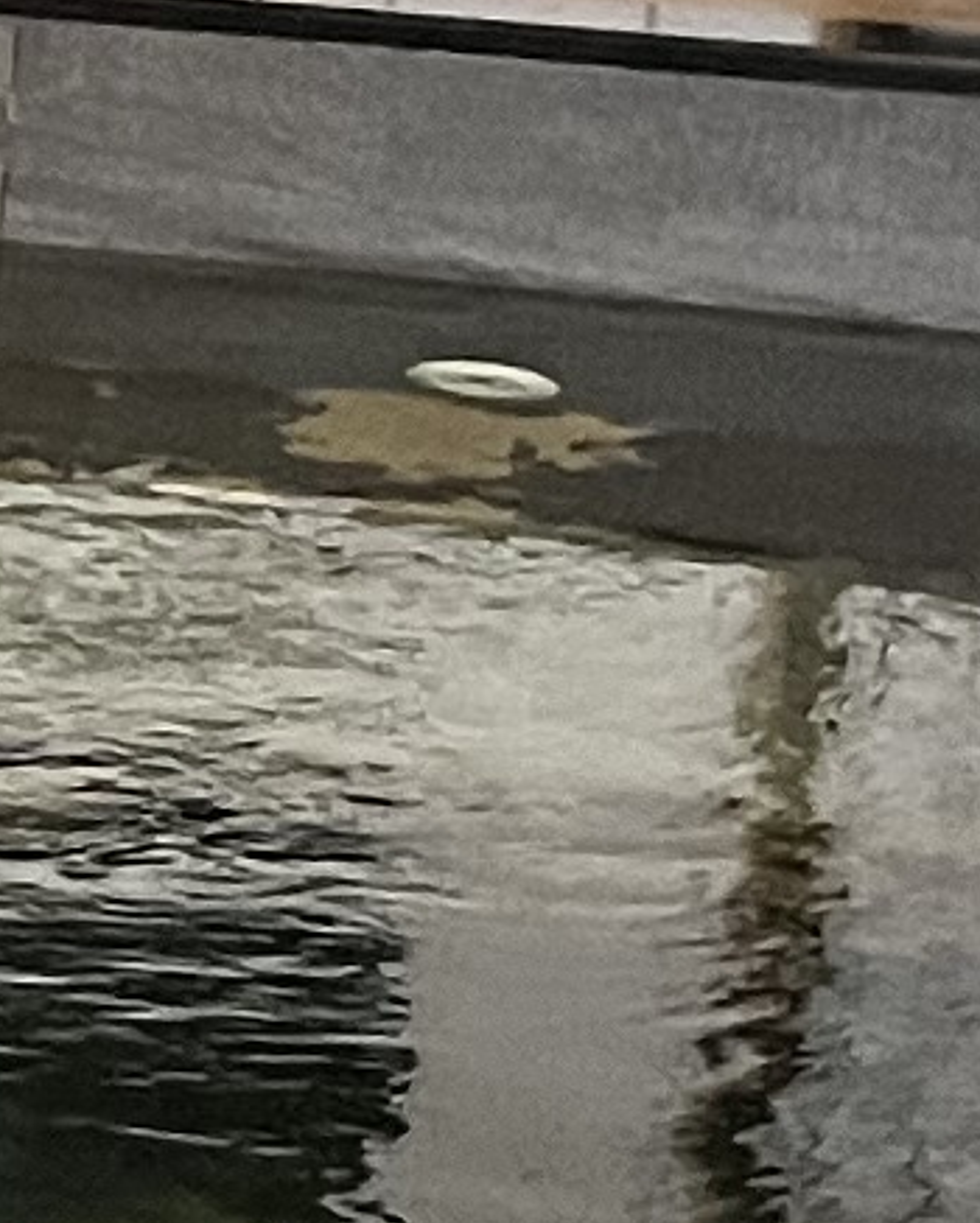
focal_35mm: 234
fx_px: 8478
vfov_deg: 8.3
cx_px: -2842
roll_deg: +0.7
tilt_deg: -15.4
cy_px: 616
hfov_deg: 5.7
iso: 400
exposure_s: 1/33
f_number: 1.6
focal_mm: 5.1
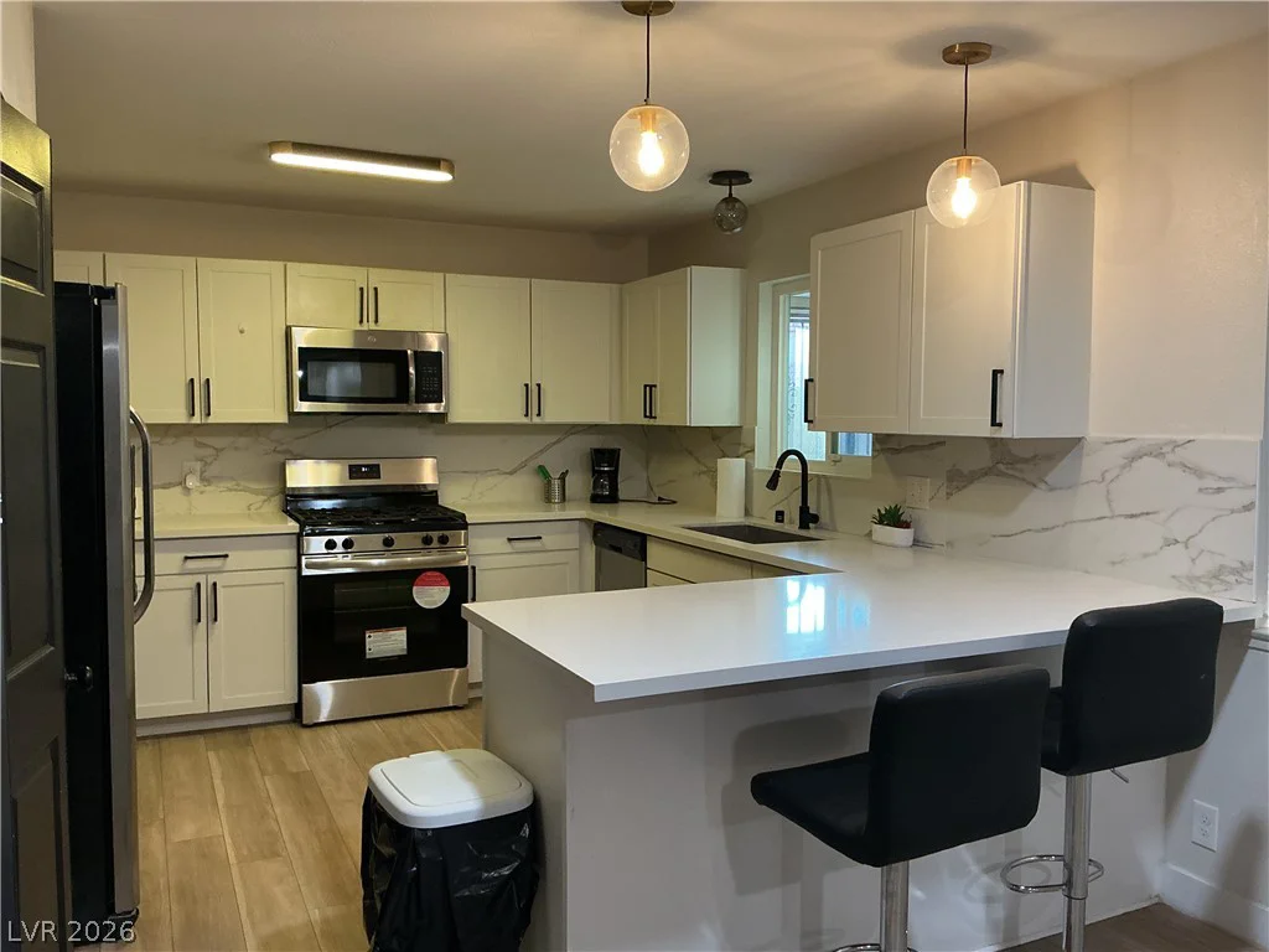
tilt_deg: -3.3
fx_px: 1063
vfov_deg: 48.2
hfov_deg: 61.7
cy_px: 476
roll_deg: +0.1
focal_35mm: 29
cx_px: 634
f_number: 1.8
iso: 160
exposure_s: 1/60
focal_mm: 3
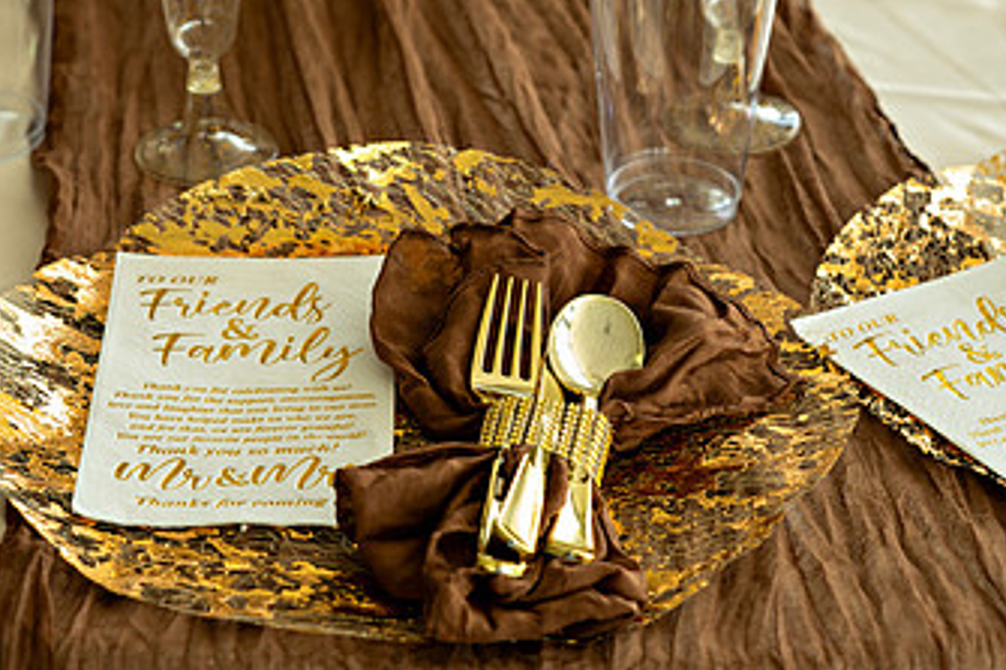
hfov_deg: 16.7
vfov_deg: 11.1
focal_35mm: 123
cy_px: 272
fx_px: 3435
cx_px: 474
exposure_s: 1/160
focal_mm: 71
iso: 1250
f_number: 4.5
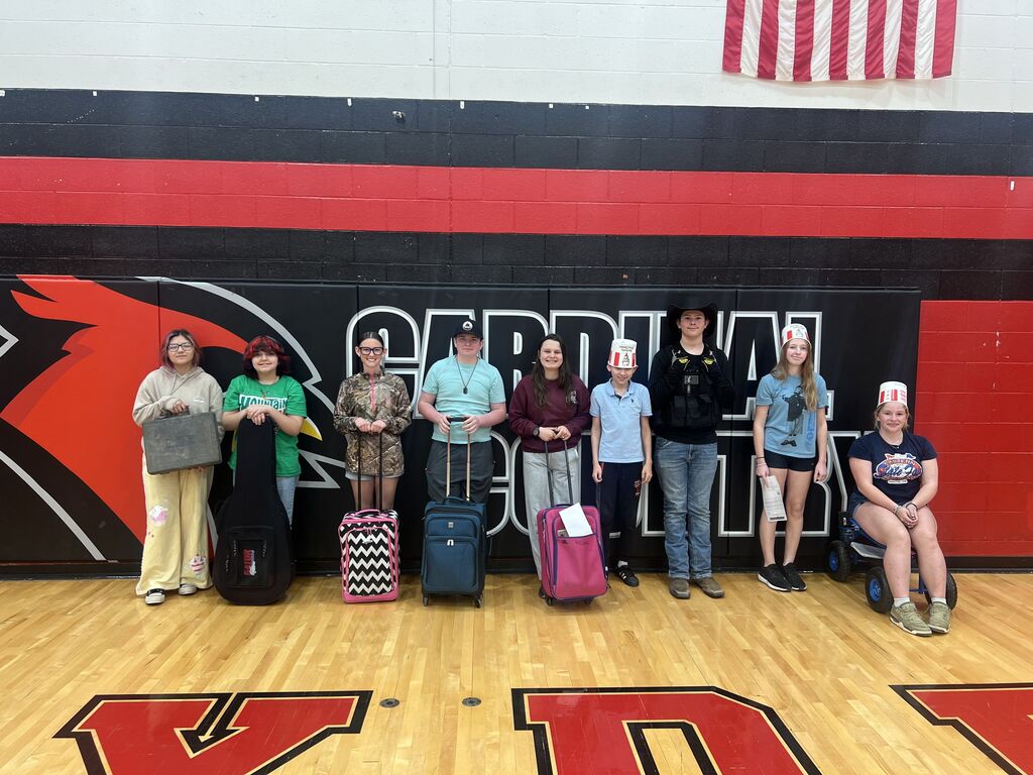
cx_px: 516
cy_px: 388
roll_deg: +0.1
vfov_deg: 53.1
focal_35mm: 26
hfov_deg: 67.3
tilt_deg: -5.3
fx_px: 776
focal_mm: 5.7
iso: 64
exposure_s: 1/60
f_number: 1.5
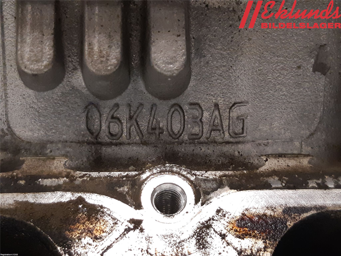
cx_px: 170
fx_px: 256
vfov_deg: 53.1
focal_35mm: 26
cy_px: 128
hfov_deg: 67.3
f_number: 1.7
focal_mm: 3.93
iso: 200
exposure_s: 1/50
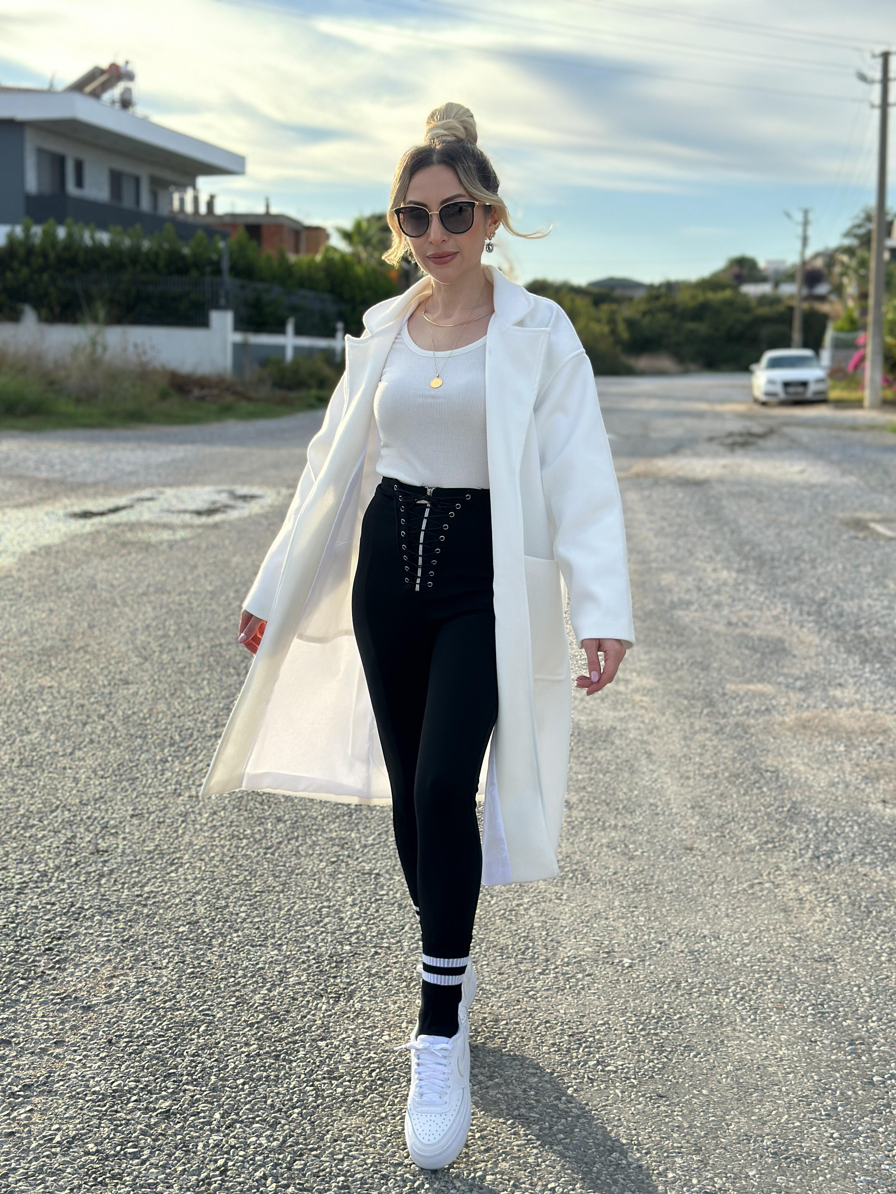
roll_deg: -2.2
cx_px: 448
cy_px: 597
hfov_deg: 30.3
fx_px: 1657
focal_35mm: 48
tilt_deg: -7.7
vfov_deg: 39.7
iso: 80
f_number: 1.78
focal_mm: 6.86
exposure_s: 1/2028
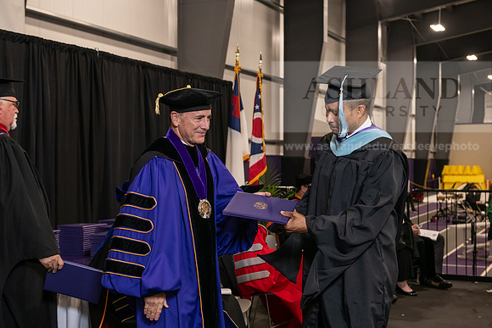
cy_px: 164
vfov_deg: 23.4
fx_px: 793
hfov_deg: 34.5
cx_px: 246
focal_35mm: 58
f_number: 5
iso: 2000
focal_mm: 58
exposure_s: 1/125
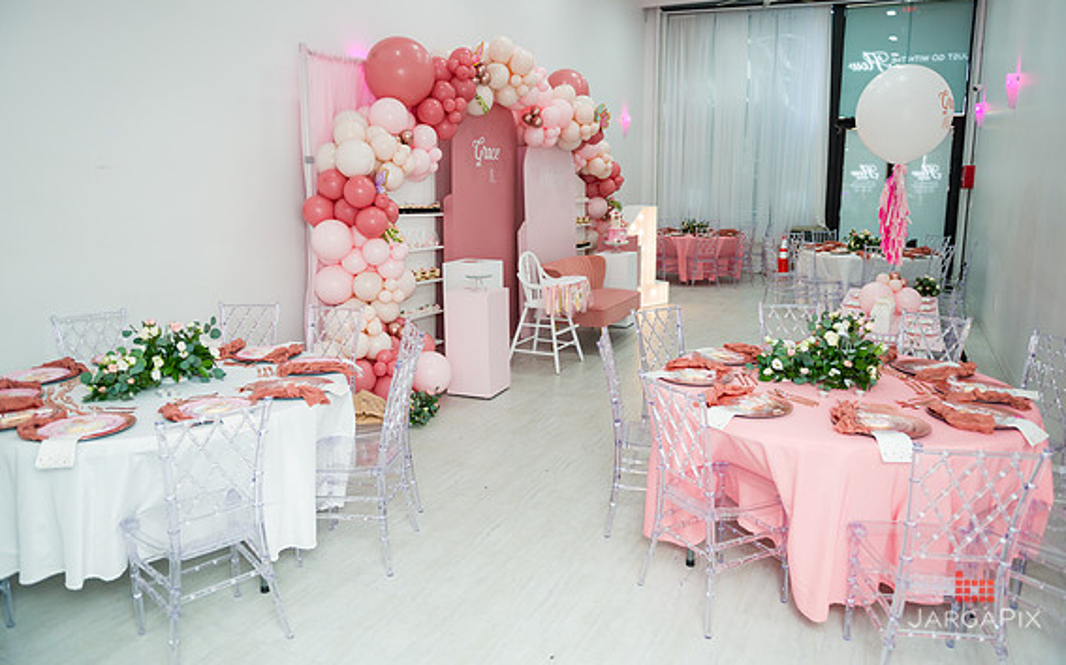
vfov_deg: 49.2
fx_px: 726
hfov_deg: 72.6
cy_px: 306
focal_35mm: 25
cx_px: 543
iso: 800
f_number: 3.2
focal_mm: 24
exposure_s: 1/200
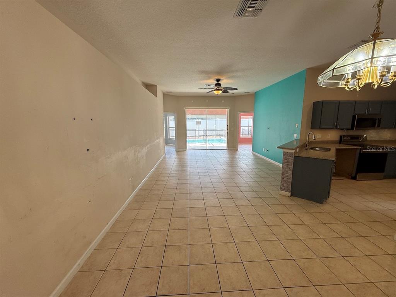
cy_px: 148
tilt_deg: -8.1
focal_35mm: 14
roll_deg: +0.7
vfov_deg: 85.7
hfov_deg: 102.1
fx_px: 160
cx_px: 198
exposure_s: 1/120
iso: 64
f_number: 2.2
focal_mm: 2.22
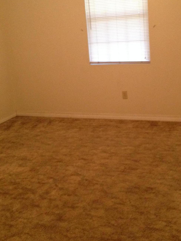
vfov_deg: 37.3
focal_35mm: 51
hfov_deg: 28.5
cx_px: 112
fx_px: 355
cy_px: 91
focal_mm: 4.12
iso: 400
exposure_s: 1/15
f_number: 2.4
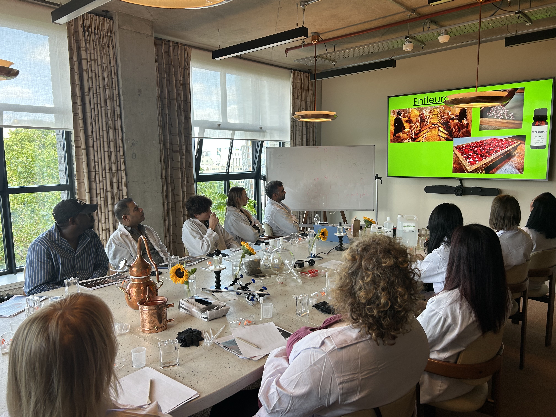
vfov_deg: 53.1
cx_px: 278
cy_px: 208
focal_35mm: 26
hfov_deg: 67.3
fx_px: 418
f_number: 1.5
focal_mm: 5.7
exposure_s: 1/100
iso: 50
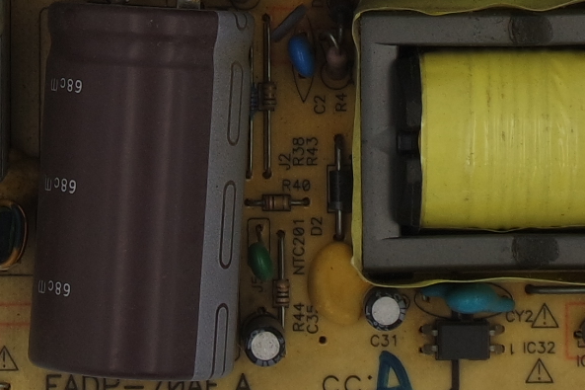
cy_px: -298
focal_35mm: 241
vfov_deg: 5.6
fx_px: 3915
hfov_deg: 8.5
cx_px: 326
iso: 160
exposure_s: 1/125
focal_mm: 18
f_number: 5.6
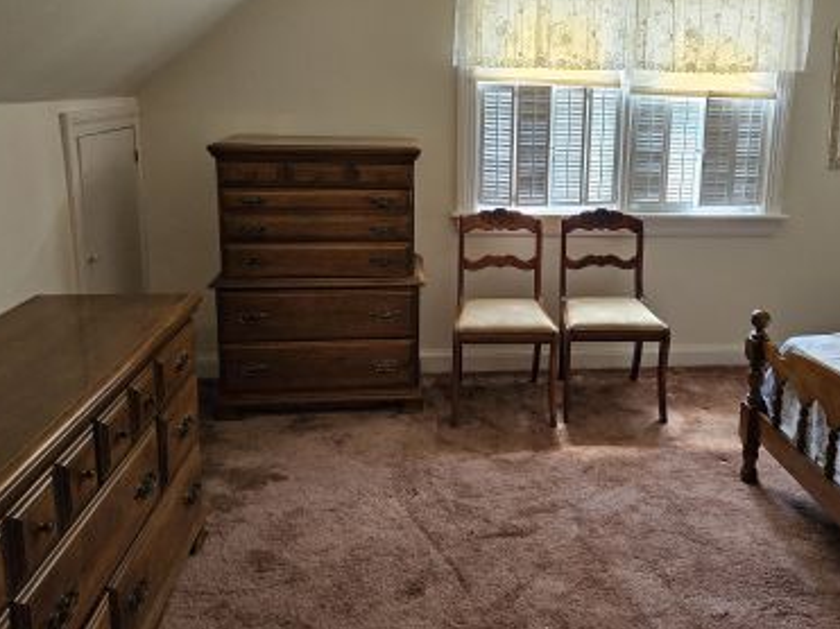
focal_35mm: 31
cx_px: 500
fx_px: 752
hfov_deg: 57.9
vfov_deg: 44.9
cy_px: 223
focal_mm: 5.4
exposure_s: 1/120
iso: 500
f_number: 1.8
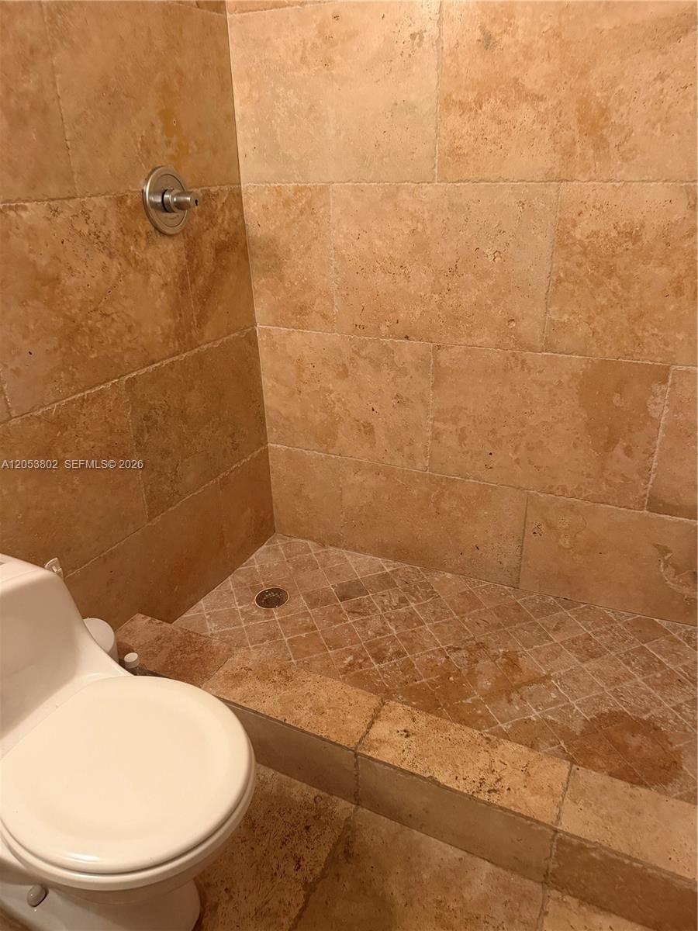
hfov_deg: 56.8
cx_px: 349
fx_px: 645
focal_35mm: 24
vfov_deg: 71.6
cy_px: 466
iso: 640
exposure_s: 1/60
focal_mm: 6.76
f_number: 1.78
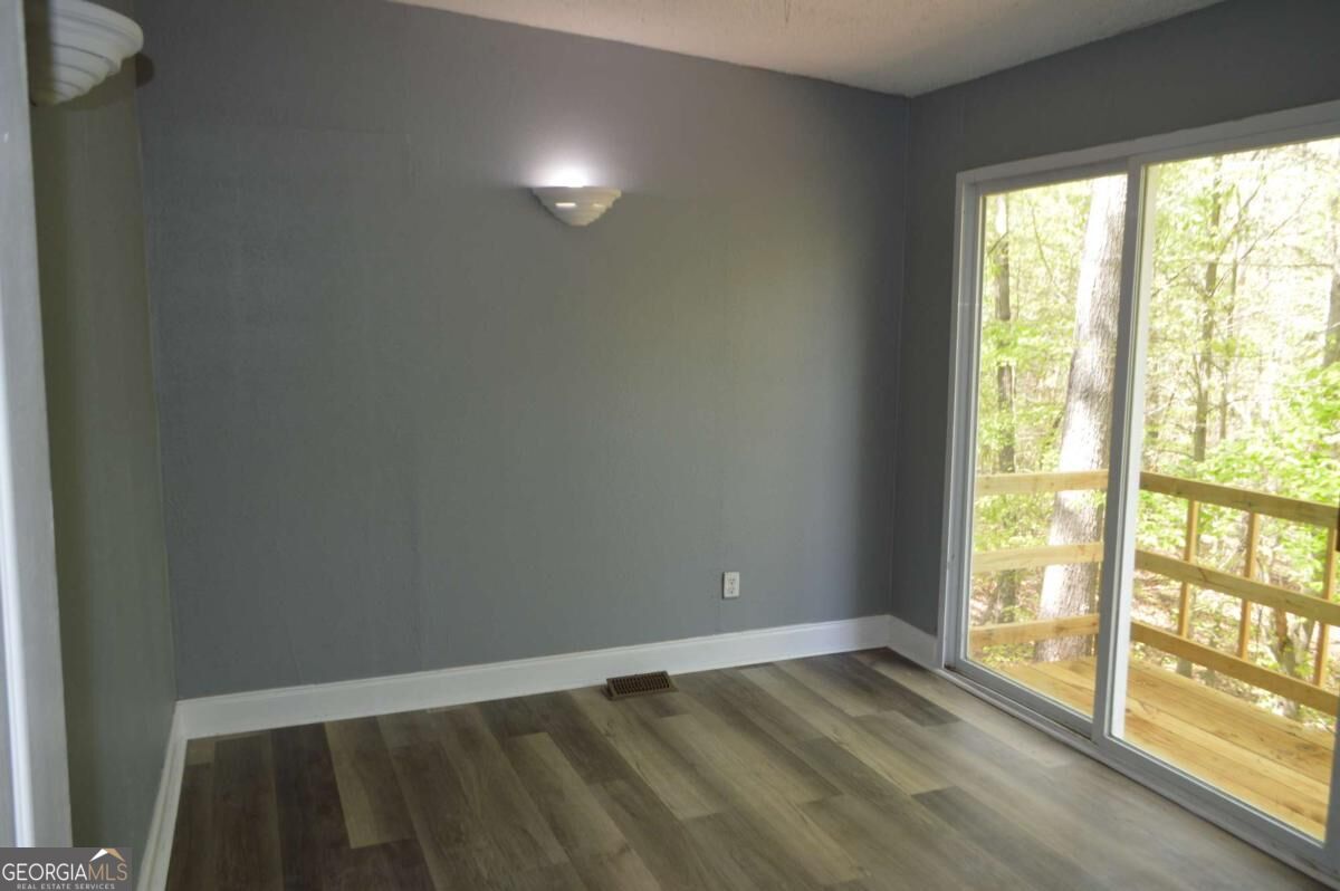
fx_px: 1004
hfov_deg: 67.4
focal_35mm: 27
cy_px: 446
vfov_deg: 47.9
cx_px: 670
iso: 400
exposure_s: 1/125
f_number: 4
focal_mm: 18
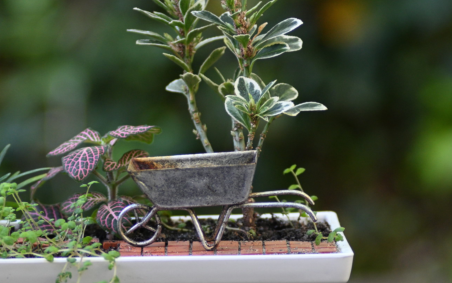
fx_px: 3240
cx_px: 41
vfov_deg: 5.0
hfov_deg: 8.0
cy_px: 186
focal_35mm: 263
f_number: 2.8
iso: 400
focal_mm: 80
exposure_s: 1/250
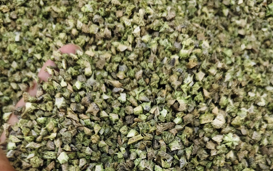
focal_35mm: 33
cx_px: 135
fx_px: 246
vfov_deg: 35.1
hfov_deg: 58.1
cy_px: 167
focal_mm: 5.56
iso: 2465
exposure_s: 1/510
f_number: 1.88
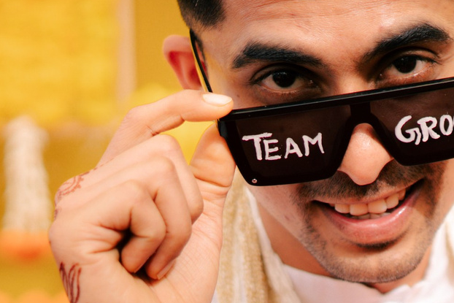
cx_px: 607
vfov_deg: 9.4
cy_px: 352
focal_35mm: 144
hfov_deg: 13.7
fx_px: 1816
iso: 200
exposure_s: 1/4000
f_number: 1.4
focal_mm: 35
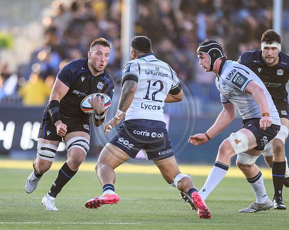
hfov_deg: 2.6
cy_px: 128
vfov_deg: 2.1
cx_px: 83
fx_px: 6404
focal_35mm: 749
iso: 1600
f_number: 4
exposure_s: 1/1250
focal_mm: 560
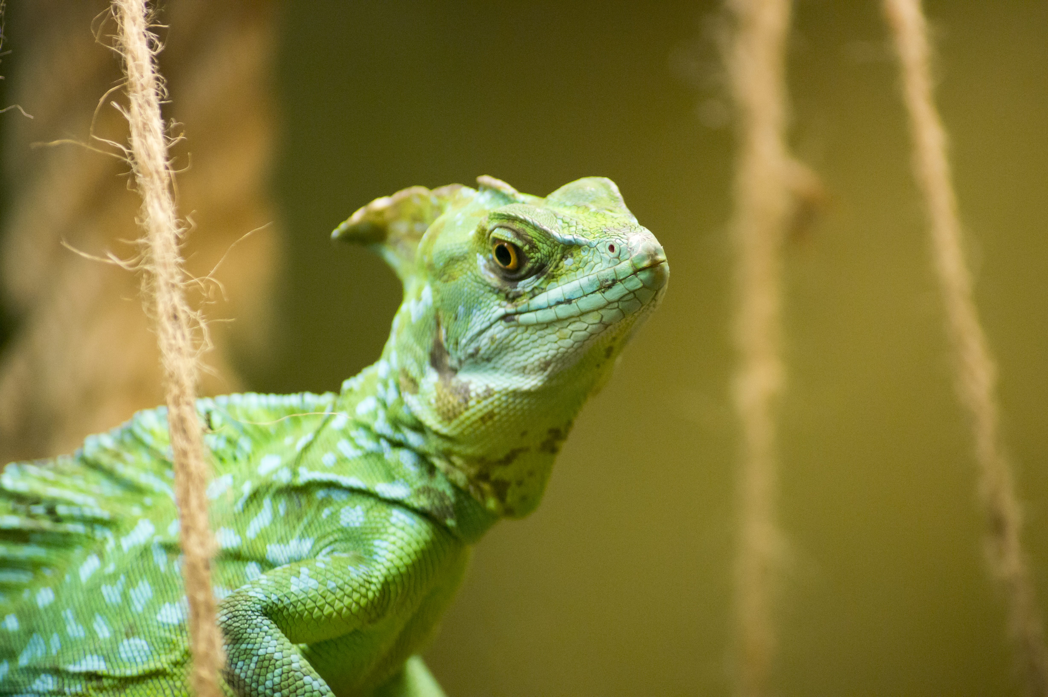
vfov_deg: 7.6
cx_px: 524
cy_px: 348
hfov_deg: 11.4
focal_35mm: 180
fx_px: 5234
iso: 1600
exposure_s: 1/125
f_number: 4.5
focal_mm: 120
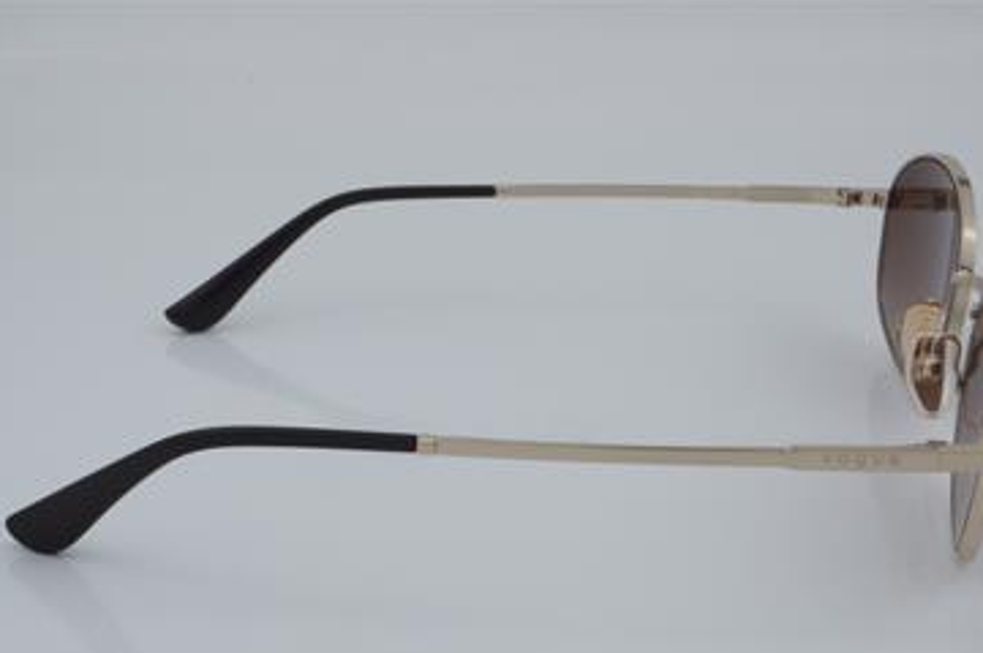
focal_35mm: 83
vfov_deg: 16.4
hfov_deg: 24.5
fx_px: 2264
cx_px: 515
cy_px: 359
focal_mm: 50
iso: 100
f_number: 32
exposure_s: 1/4
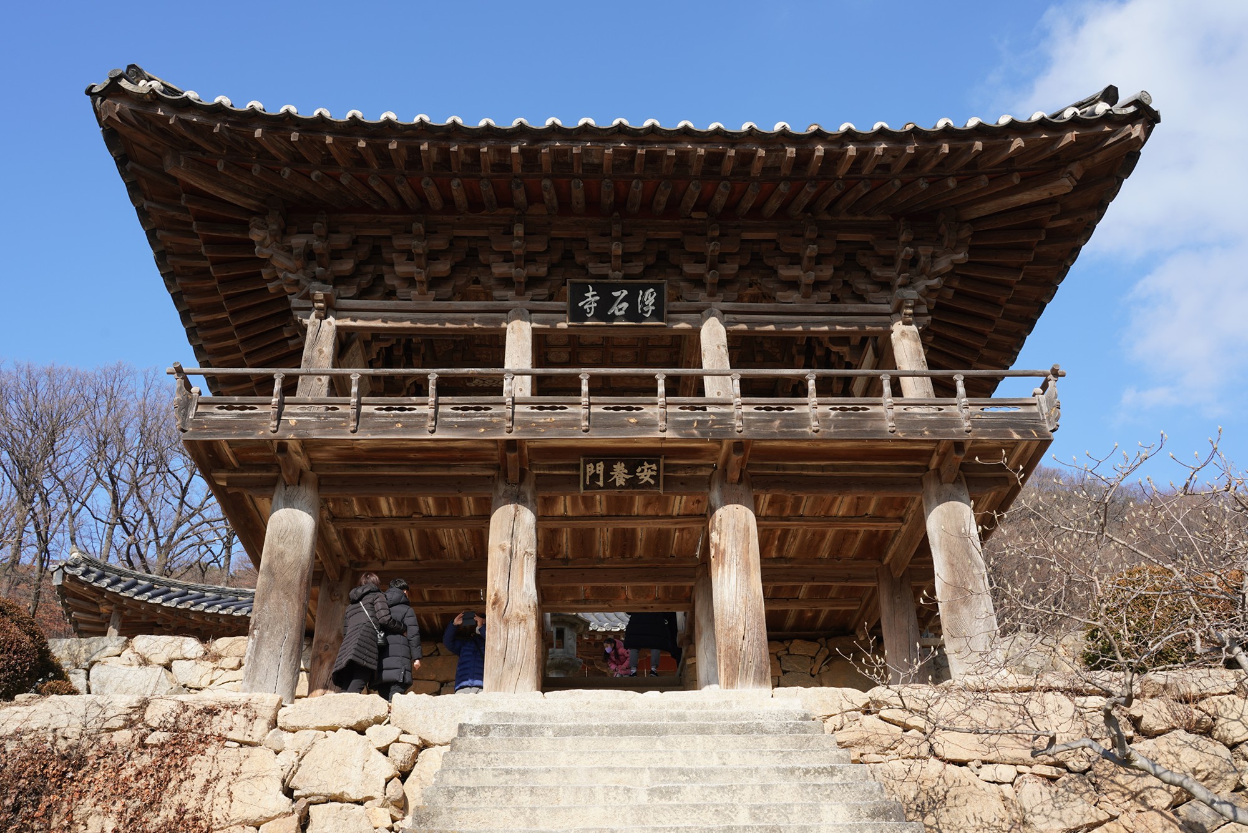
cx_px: 624
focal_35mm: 31
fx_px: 1075
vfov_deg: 42.3
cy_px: 416
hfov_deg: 60.3
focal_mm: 31
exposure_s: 1/100
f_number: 10
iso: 100
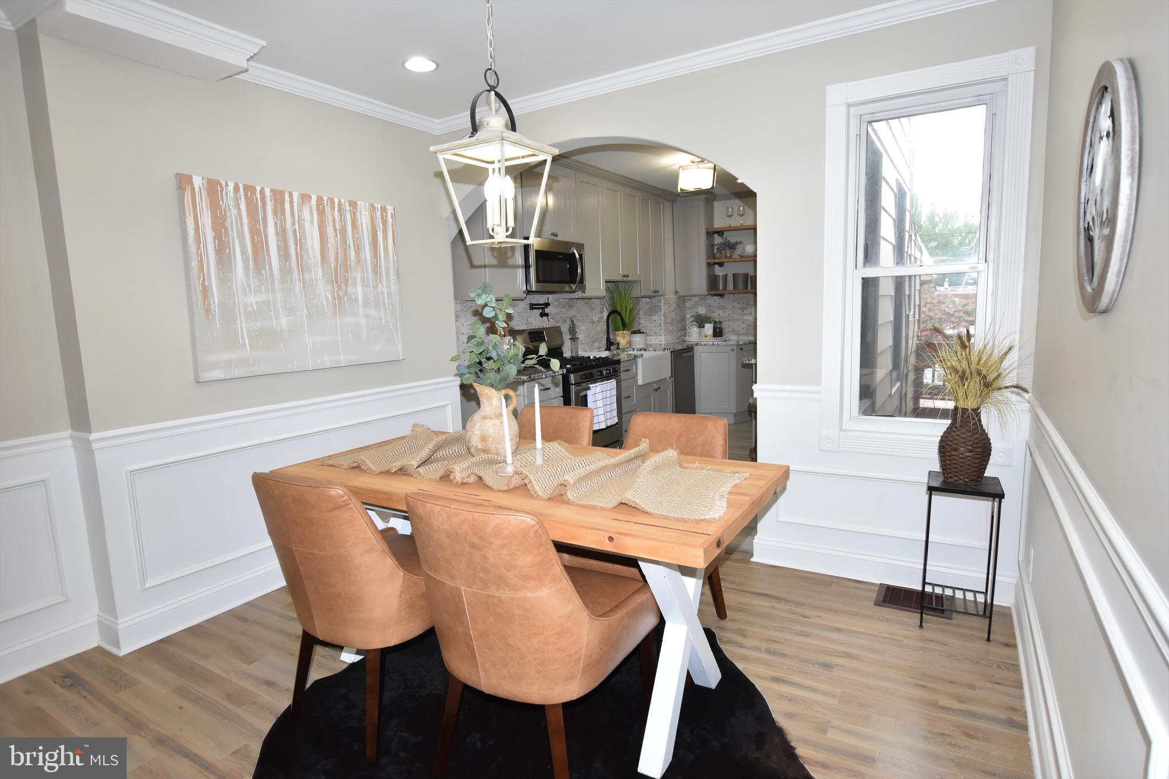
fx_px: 633
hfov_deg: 85.4
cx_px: 584
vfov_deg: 63.2
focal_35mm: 20
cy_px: 390
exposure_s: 1/100
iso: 800
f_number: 5
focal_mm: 13
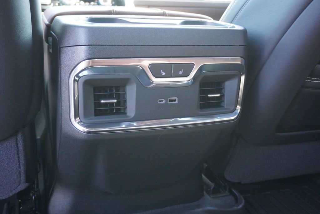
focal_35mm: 36
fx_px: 320
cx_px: 160
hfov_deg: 53.1
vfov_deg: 36.9
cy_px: 107
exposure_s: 1/160
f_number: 4.5
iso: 4000
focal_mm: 24
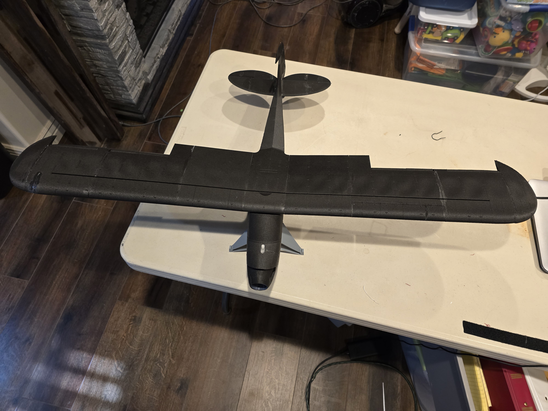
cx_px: 274
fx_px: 364
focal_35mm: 23
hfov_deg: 73.9
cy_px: 206
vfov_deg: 58.9
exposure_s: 1/120
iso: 500
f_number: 1.7
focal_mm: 6.3
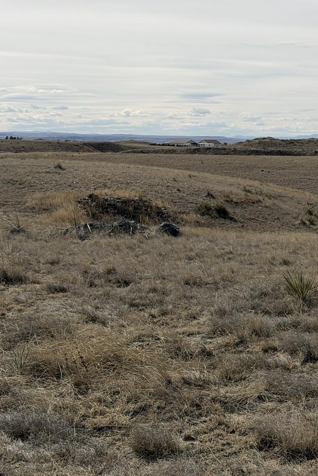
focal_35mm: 81
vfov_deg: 25.0
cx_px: 386
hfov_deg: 16.2
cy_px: 193
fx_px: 1073
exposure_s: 1/9901
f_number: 1.78
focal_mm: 6.76
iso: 64
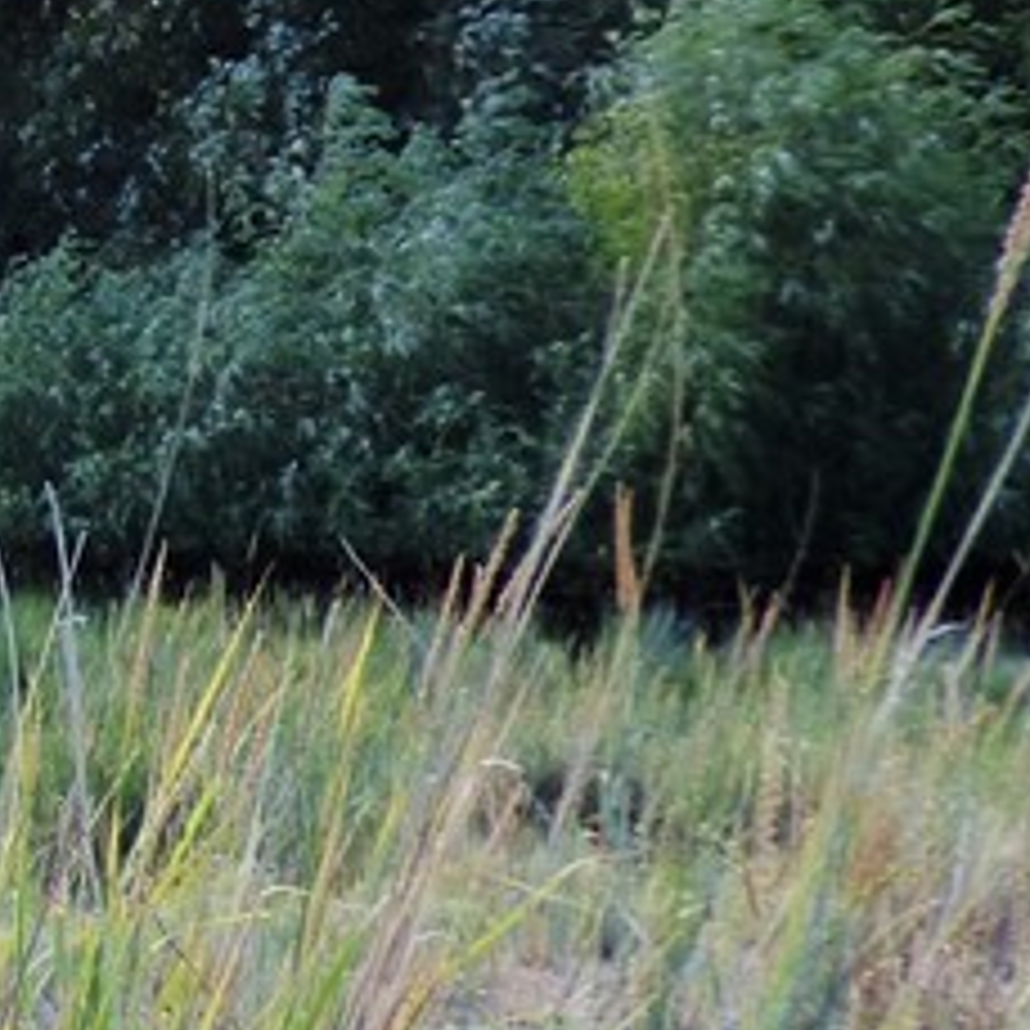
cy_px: 580
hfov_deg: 10.7
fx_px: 4915
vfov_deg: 12.0
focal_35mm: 146
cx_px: -1165
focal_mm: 6.47
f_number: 3.5
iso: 200
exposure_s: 1/500
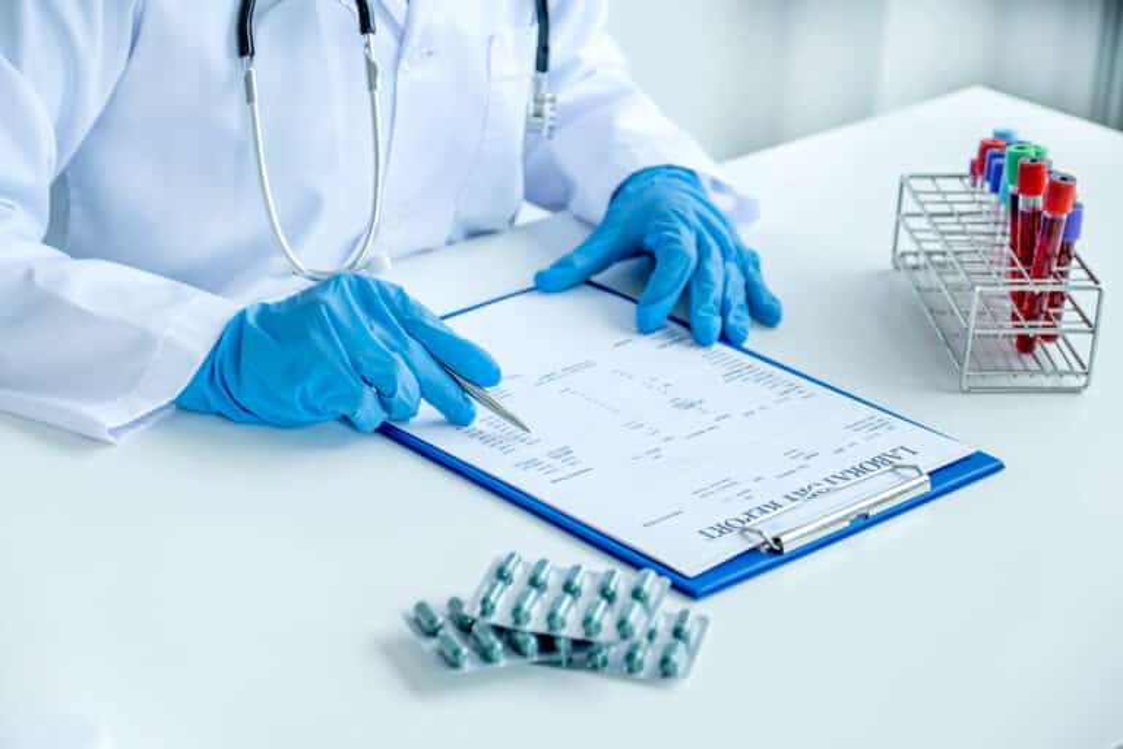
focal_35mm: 83
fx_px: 2589
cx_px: 562
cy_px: 374
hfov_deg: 24.5
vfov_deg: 16.5
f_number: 3.6
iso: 400
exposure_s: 1/320
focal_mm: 55
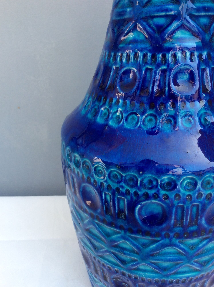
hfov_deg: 44.1
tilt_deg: -19.2
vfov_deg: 56.9
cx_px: 107
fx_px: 264
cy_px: 144
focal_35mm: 32
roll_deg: +0.5
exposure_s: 1/169
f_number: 2.4
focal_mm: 3.3
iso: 32
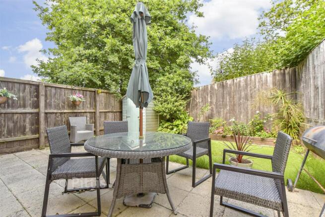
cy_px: 108
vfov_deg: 77.4
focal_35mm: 15
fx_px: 135
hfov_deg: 100.4
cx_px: 162
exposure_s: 1/25
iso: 160
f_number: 8
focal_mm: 10
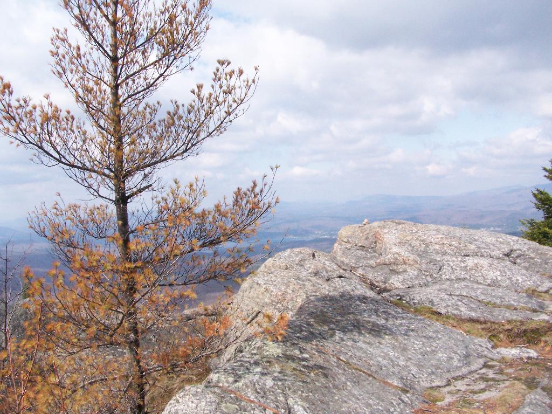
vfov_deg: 37.7
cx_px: 276
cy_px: 207
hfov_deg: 49.0
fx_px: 606
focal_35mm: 38
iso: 400
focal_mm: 6.3
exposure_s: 1/1600
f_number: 5.6
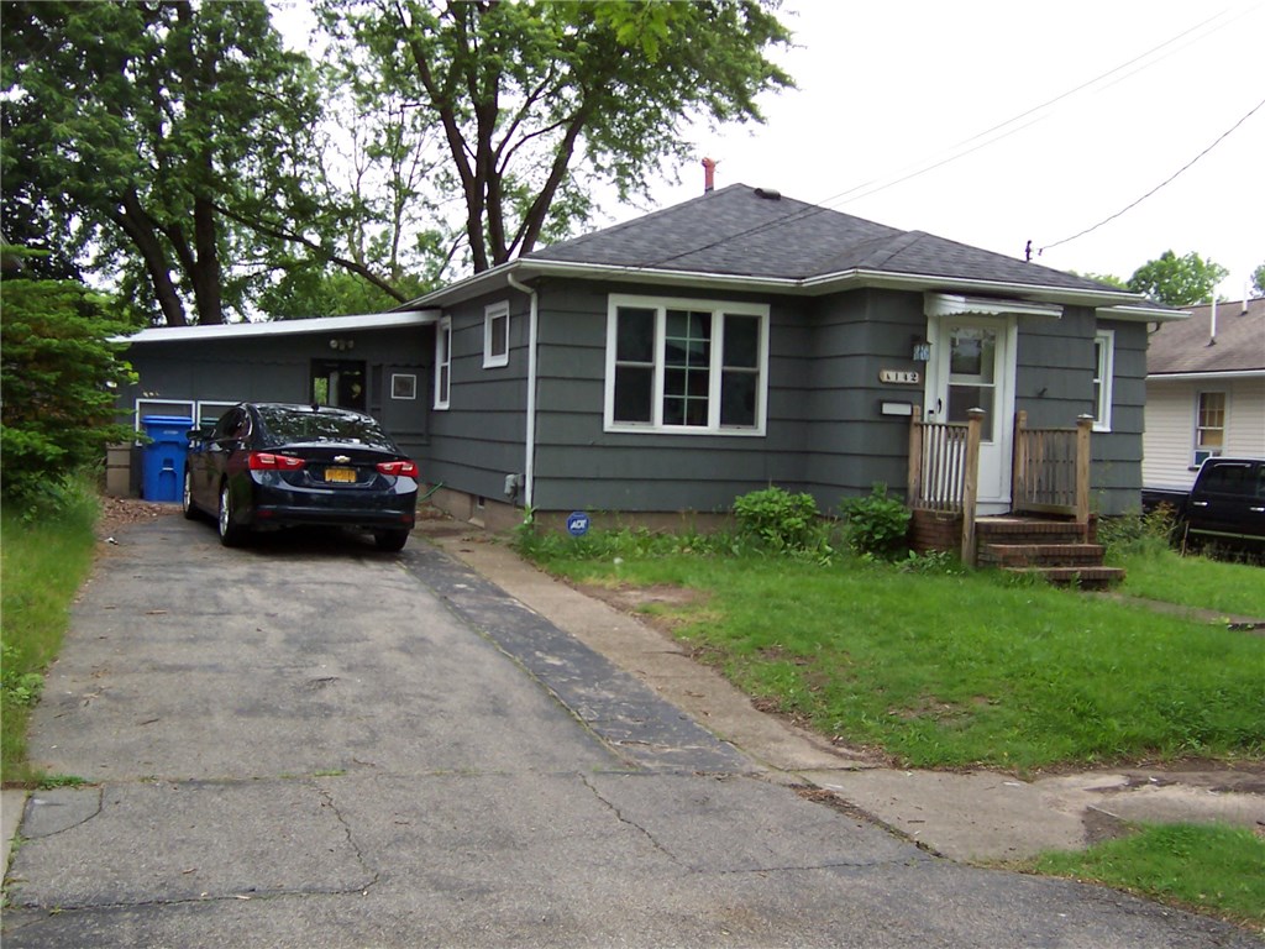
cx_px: 632
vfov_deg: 39.7
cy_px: 474
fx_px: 1316
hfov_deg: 51.4
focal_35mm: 36
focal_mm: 5.6
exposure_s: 1/350
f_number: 3.4
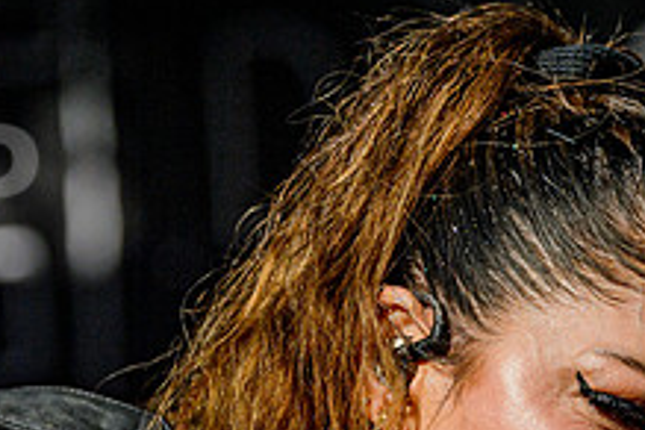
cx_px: 613
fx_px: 7739
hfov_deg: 4.8
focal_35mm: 432
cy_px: 516
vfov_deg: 3.2
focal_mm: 135
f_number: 4.5
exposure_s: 1/8000
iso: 200
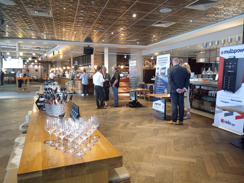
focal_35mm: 27
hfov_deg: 65.3
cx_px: 122
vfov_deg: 51.4
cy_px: 92
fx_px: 190
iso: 3237
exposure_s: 1/30
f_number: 1.9
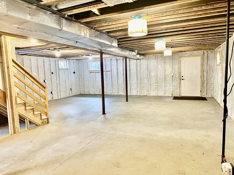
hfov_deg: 71.6
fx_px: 162
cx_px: 117
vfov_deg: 56.8
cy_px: 88
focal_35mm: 24
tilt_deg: -5.2
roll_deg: +3.3
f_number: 1.78
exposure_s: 1/60
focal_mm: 6.86
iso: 500
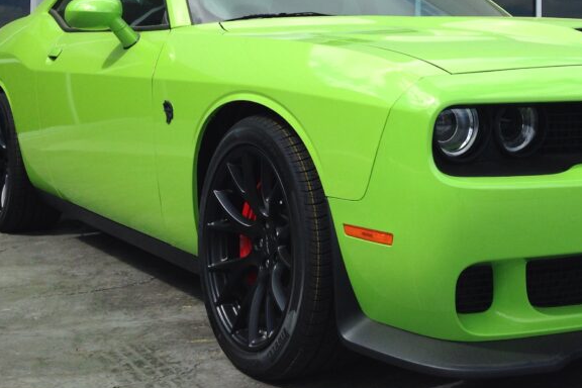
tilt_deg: +2.2
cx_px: 467
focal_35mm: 61
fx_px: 986
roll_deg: -0.8
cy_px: 92
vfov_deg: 22.0
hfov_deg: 32.0
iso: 50
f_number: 2.4
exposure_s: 1/1232
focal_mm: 4.12
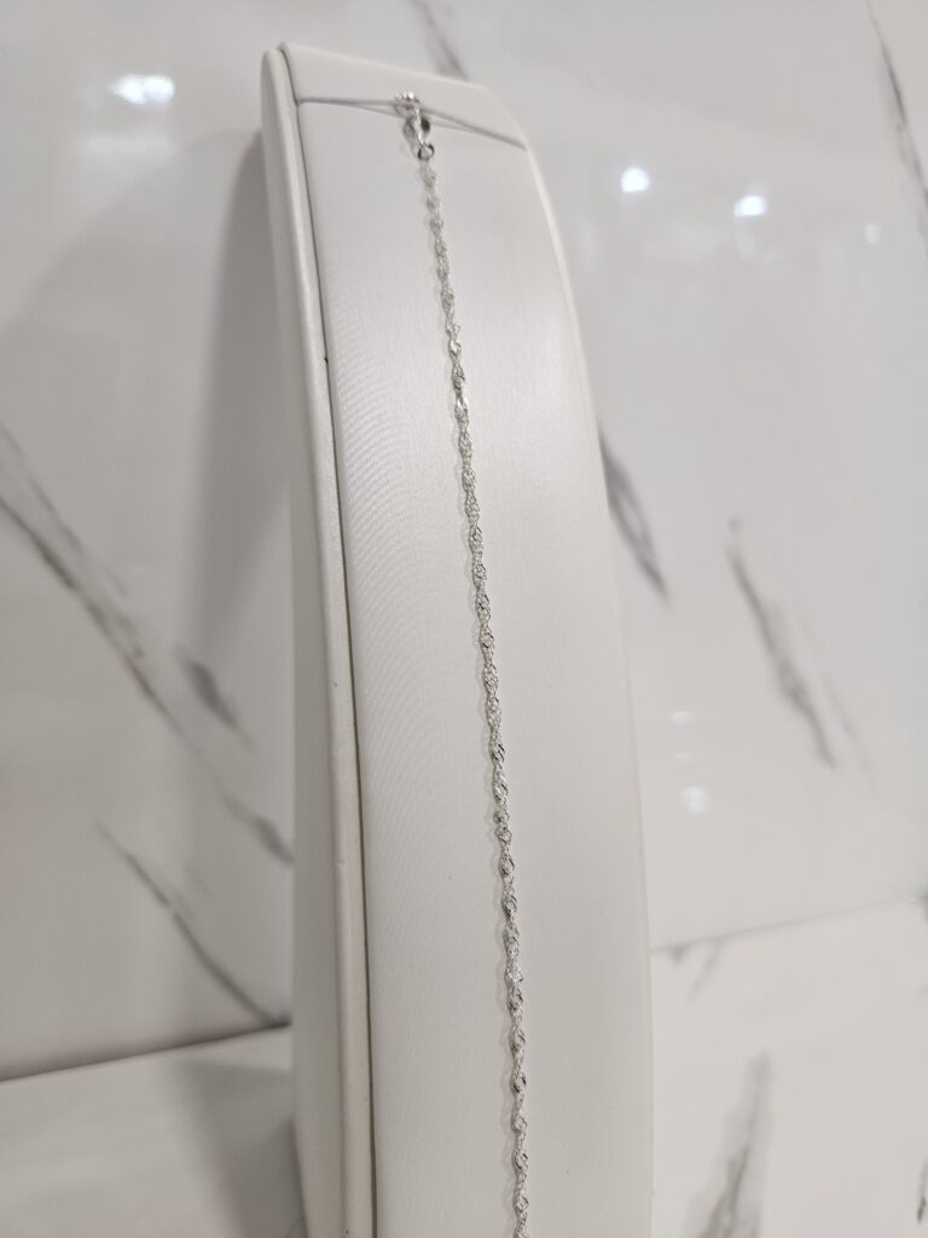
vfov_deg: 73.9
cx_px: 464
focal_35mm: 23
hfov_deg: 58.9
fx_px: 822
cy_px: 619
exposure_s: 1/100
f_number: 1.8
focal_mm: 5.4
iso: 125
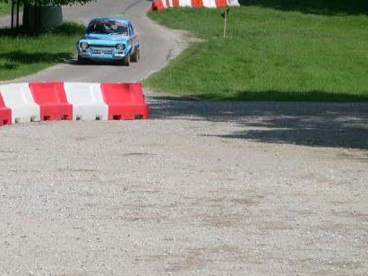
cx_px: 81
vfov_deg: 6.7
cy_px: 74
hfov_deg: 8.9
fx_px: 2359
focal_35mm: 222
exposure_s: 1/569
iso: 100
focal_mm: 24
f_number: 4.9
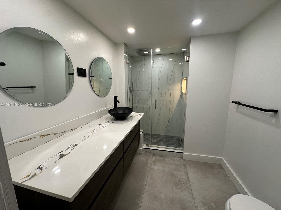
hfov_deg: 102.1
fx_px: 114
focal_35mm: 14
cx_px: 140
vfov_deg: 85.7
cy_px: 105
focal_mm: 2.22
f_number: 2.2
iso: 100
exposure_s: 1/120
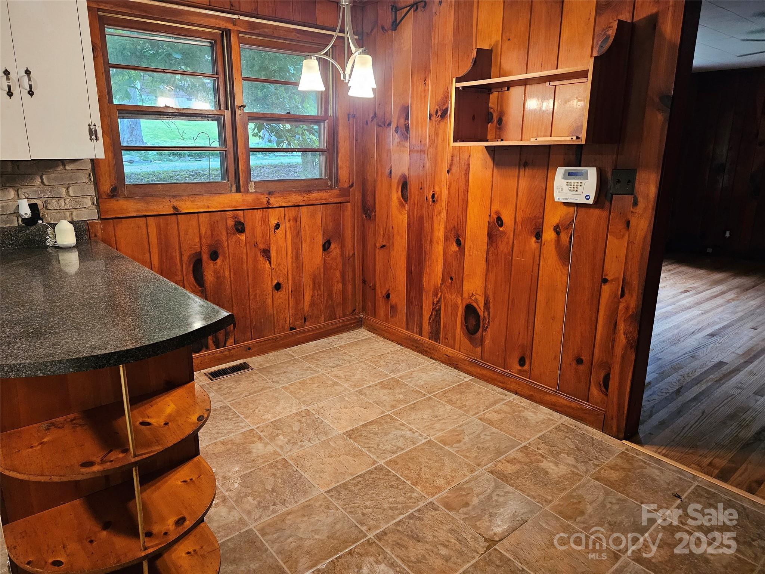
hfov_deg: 73.9
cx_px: 382
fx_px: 508
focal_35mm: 23
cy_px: 287
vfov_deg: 58.9
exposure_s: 1/120
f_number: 1.7
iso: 1000
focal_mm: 6.3
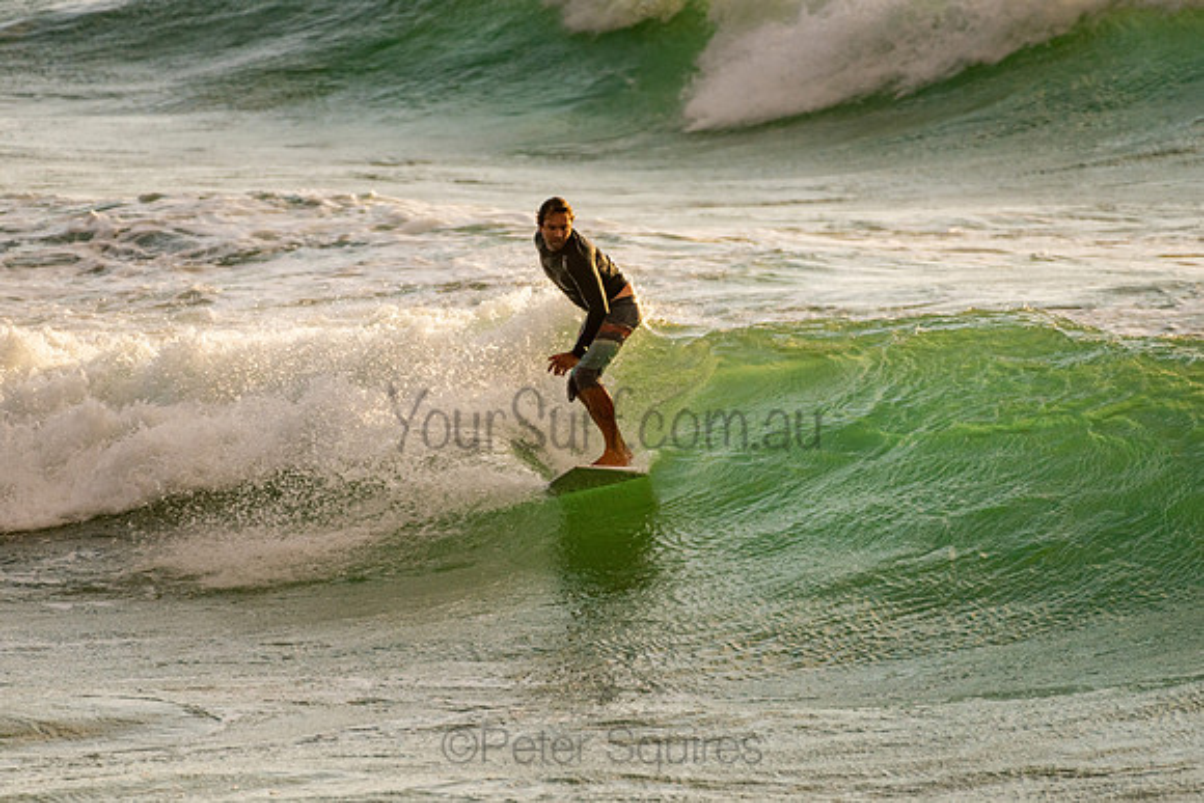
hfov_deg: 3.4
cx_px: 546
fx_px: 20504
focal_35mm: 613
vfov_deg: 2.2
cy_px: 382
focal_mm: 500
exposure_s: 1/500
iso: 320
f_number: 5.6
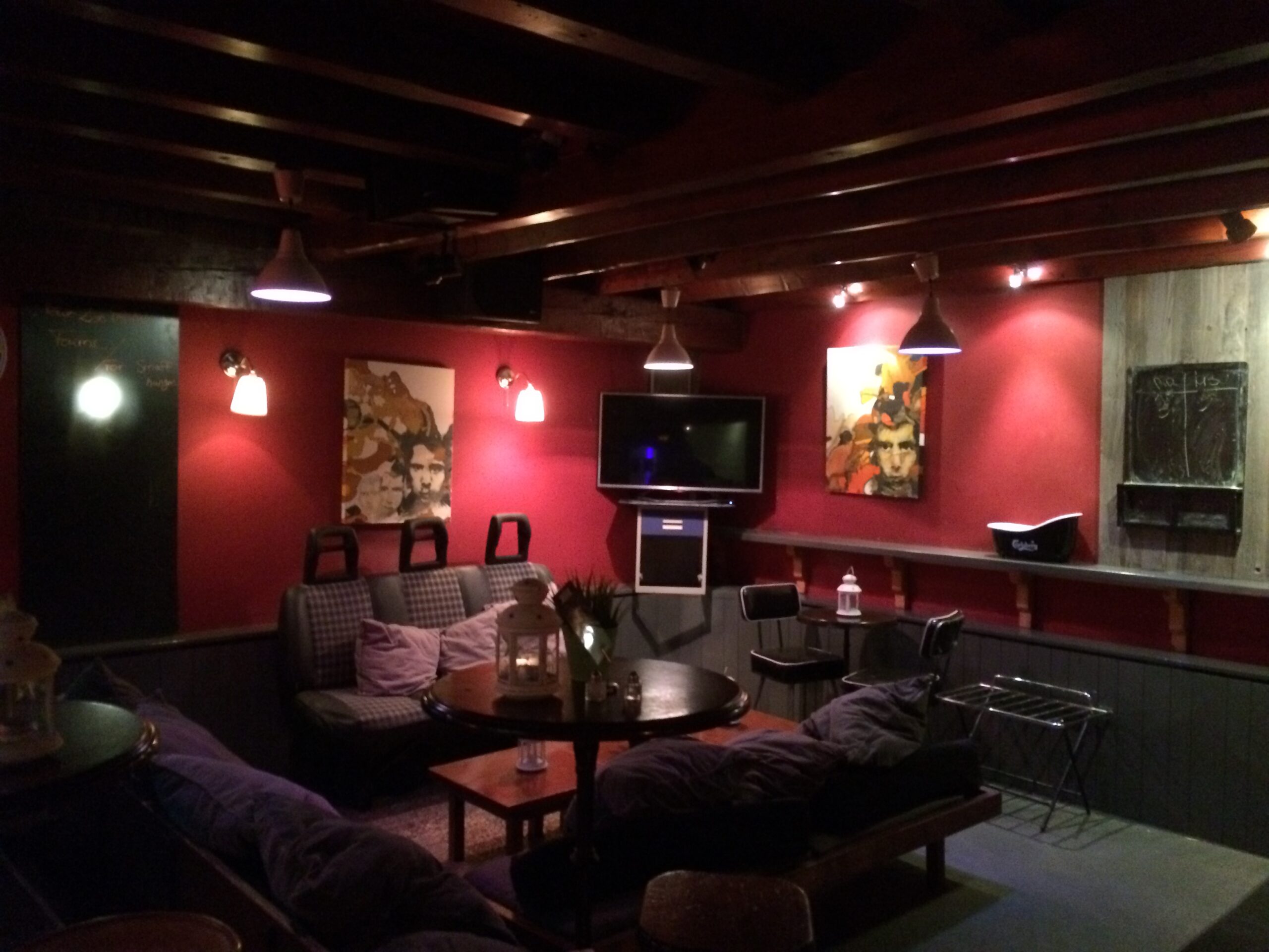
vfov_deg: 48.2
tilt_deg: -3.8
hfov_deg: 61.7
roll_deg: -0.6
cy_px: 476
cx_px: 634
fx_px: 1063
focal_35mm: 29
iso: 640
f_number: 2.2
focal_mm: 4.15
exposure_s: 1/17
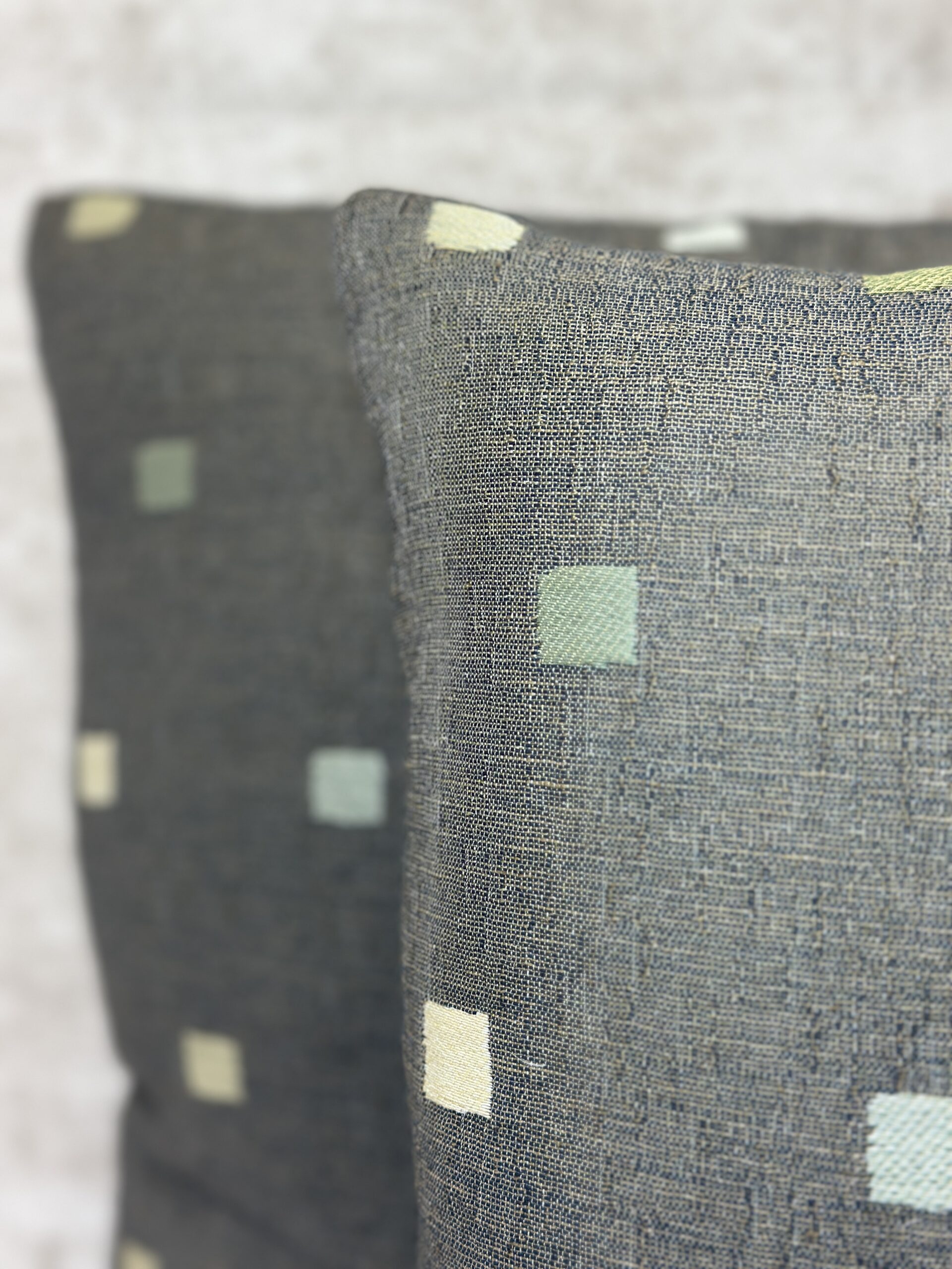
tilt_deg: -18.3
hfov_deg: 30.3
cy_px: 634
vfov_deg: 39.7
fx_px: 1760
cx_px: 476
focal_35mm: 48
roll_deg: +1.8
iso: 80
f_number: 1.78
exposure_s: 1/120
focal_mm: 6.86
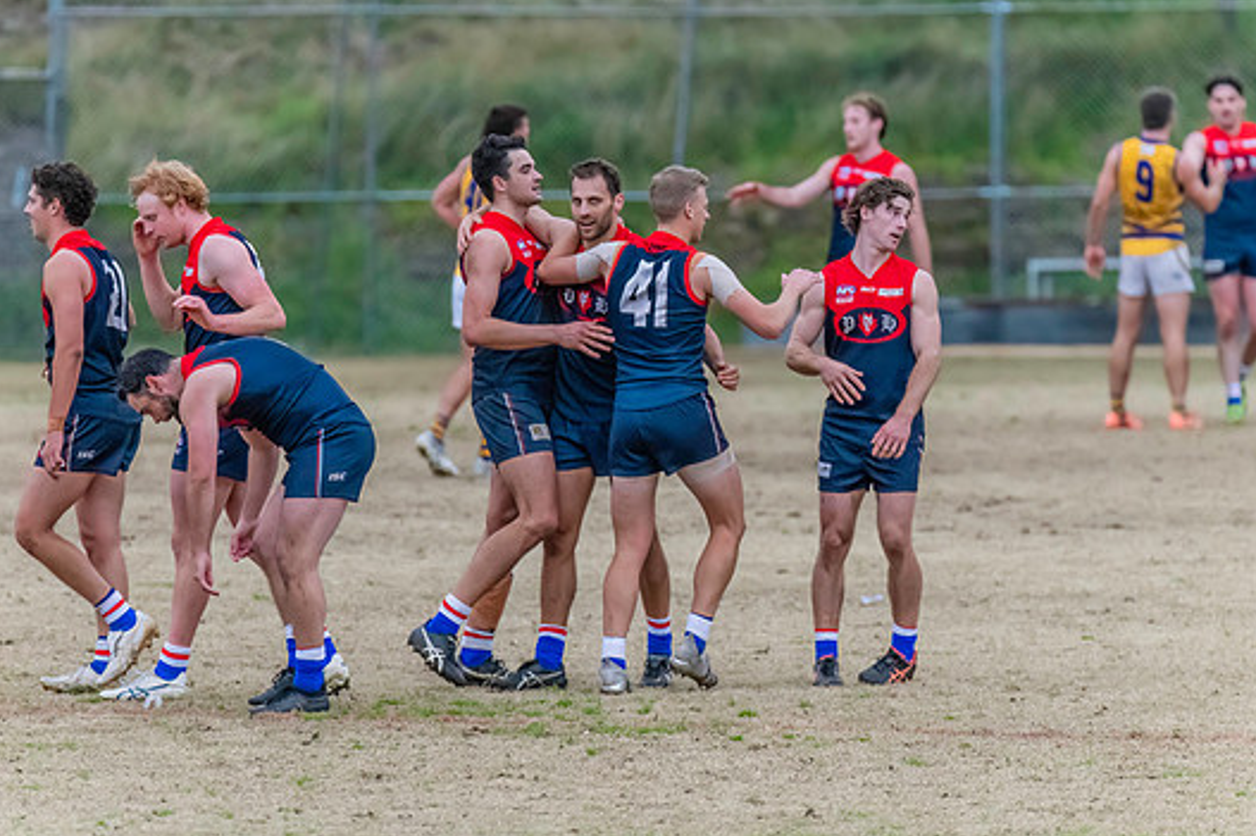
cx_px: 604
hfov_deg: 3.9
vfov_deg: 2.6
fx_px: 18449
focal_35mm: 529
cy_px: 381
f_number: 6
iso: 8000
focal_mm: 420
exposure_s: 1/1600
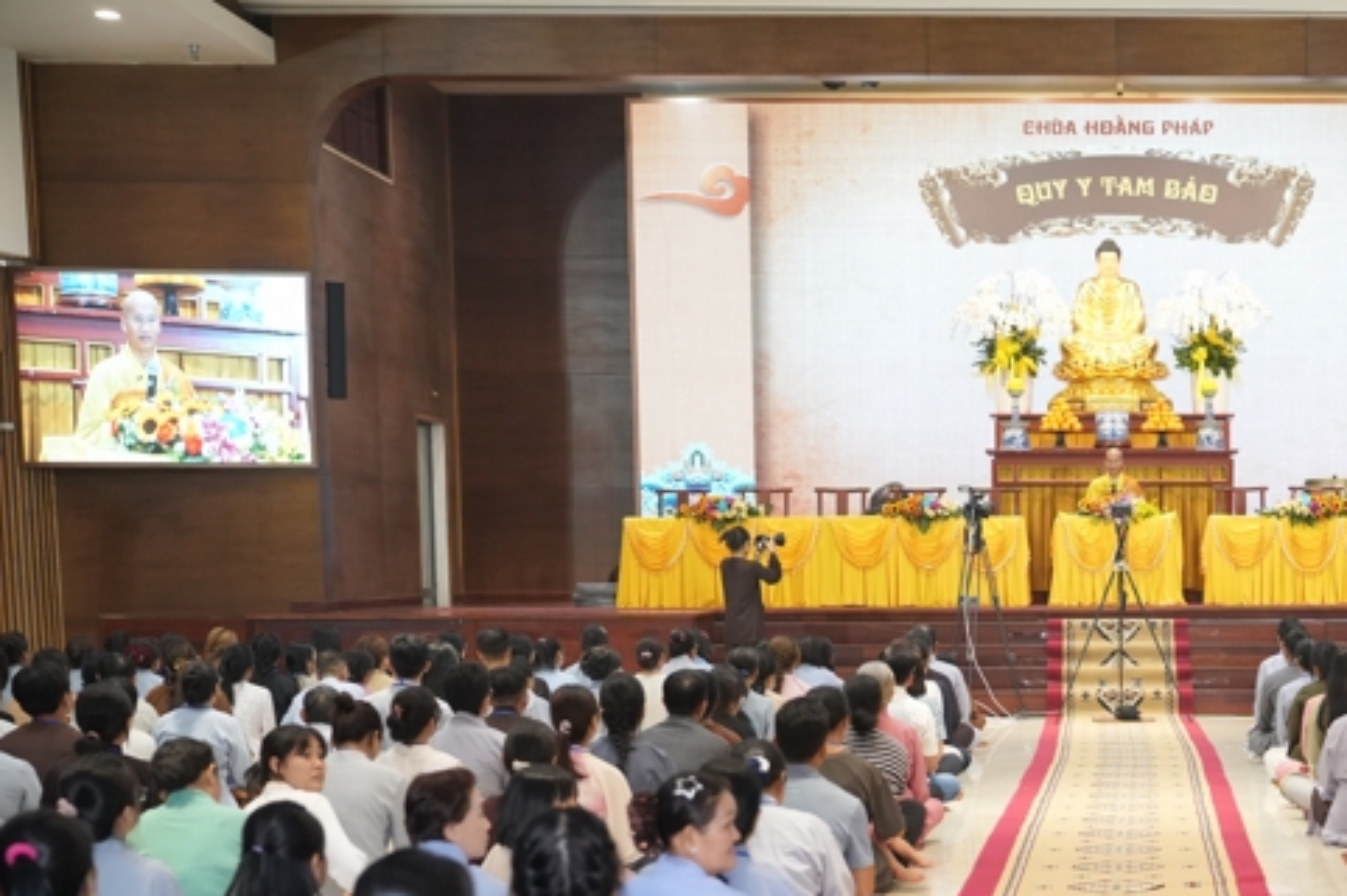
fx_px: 2655
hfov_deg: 27.5
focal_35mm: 71
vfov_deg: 18.6
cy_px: 907
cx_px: 1203
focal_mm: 35
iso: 2000
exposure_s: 1/250
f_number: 2.5
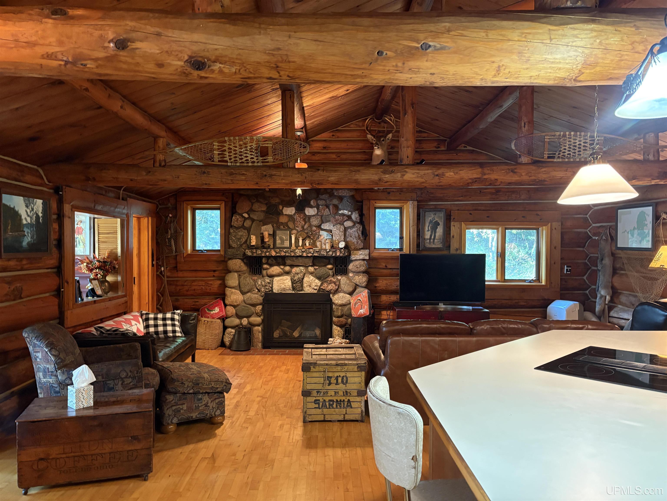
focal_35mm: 26
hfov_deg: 67.3
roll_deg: -0.3
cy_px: 250
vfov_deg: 53.1
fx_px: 501
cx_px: 334
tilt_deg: +0.4
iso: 500
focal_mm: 5.96
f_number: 1.6
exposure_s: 1/40
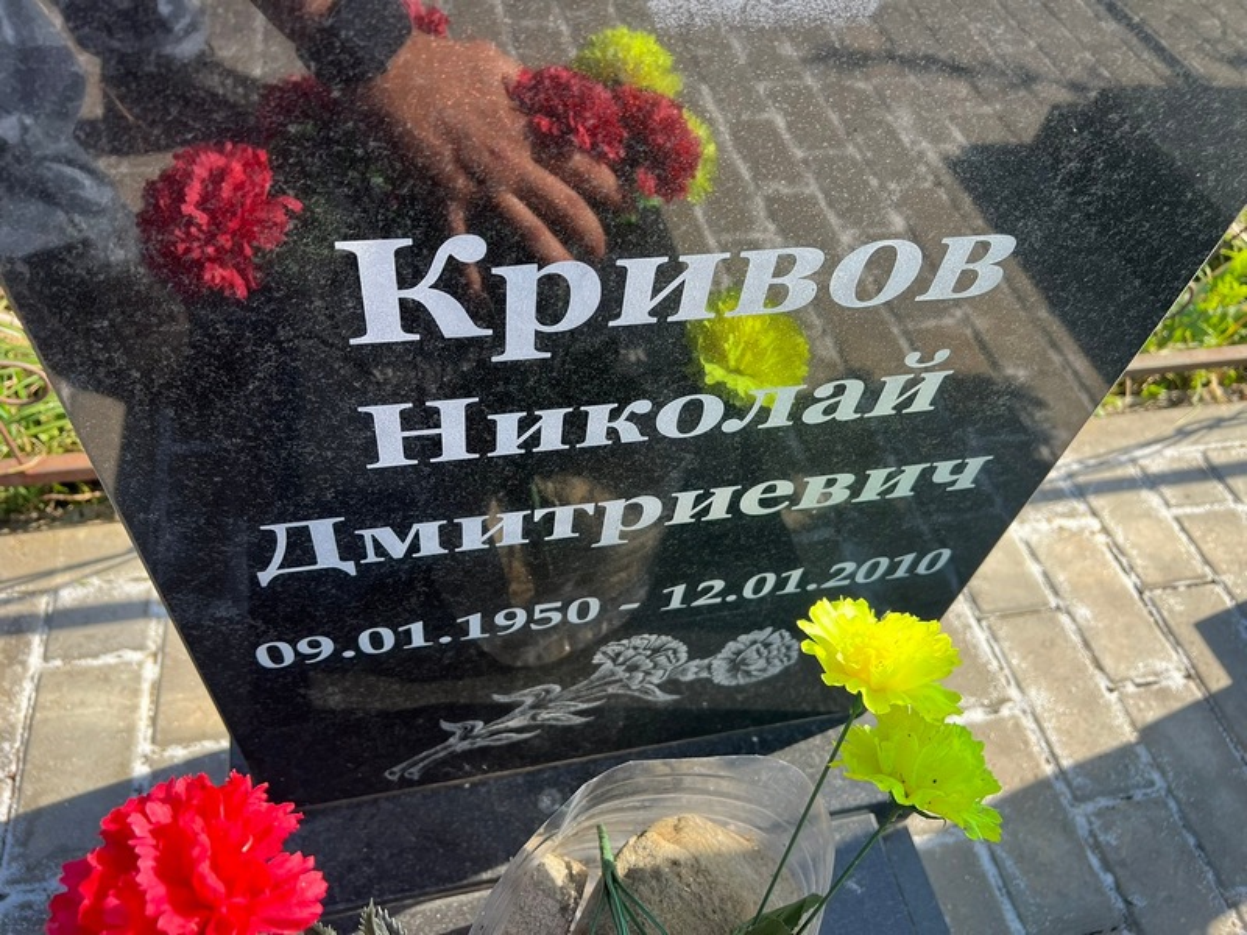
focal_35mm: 26
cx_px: 624
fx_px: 937
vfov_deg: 53.1
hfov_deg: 67.3
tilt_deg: -50.3
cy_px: 468
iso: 50
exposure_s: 1/965
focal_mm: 5.7
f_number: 1.5
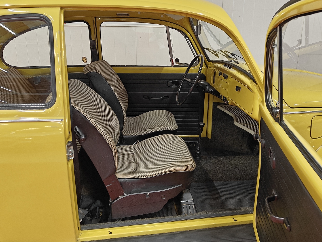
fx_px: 298
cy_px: 121
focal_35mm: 32
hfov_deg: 56.8
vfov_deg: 44.2
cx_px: 161
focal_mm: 5.59
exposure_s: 1/51
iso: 80
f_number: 1.8
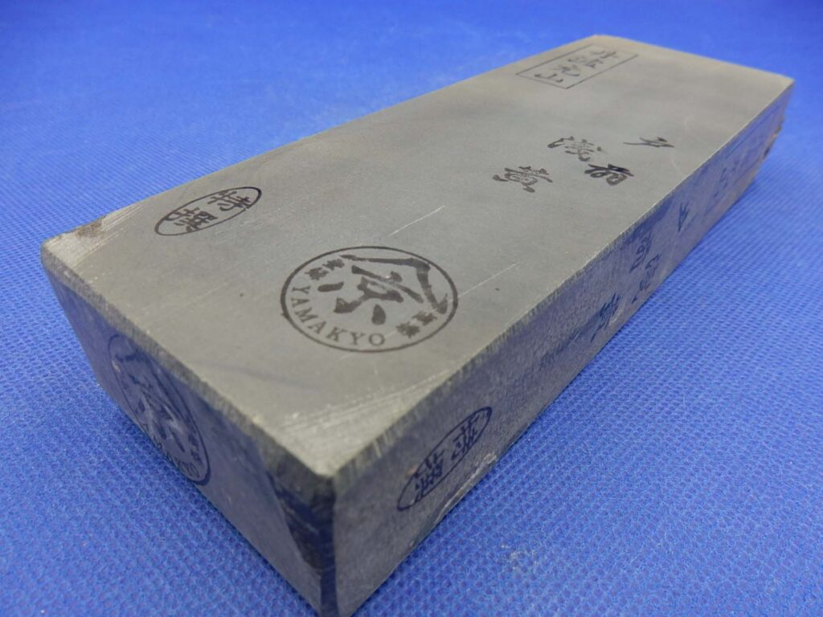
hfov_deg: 69.4
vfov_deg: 54.9
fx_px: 594
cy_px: 308
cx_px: 412
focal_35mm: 25
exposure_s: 1/60
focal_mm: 4.5
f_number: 3.7
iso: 125
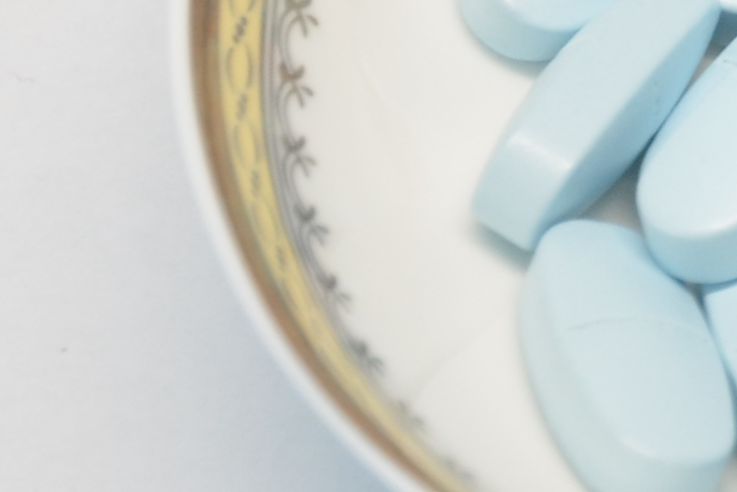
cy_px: -255
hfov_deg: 5.1
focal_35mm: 392
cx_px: 1997
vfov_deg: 3.5
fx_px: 8026
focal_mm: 42
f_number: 4.8
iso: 400
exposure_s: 1/60
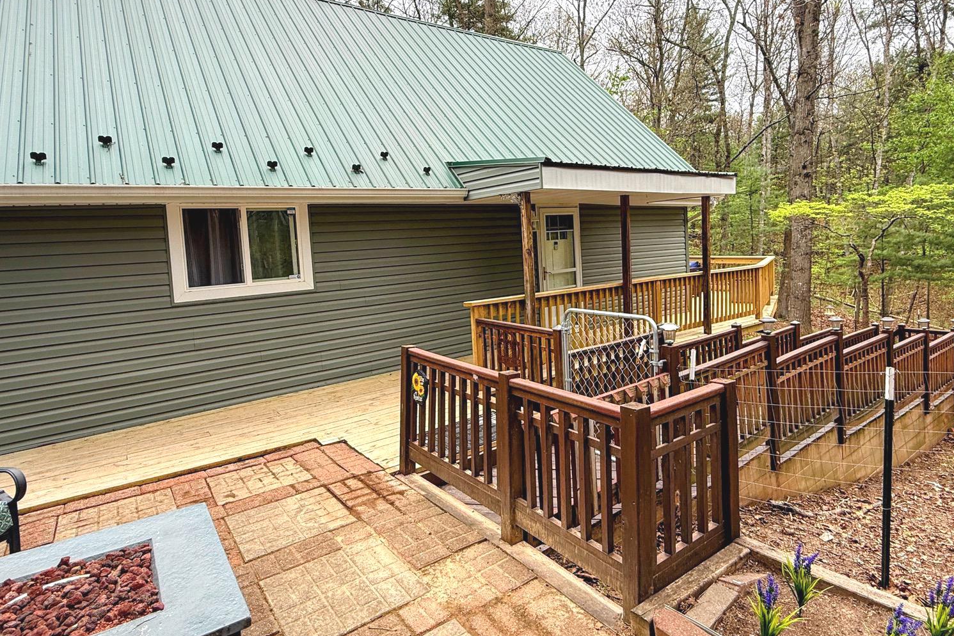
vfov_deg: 61.6
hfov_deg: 83.9
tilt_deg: -3.5
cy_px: 269
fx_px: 530
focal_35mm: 20
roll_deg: +3.2
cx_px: 502
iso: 50
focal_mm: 2.22
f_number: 2.2
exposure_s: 1/312
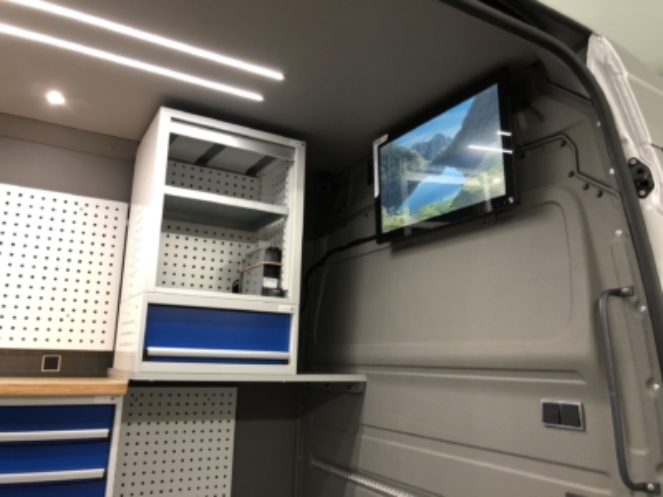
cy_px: 248
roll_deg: -0.6
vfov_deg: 49.7
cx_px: 332
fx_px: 536
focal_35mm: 28
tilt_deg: +12.3
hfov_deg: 63.4
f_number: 1.8
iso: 40
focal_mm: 4
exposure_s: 1/17
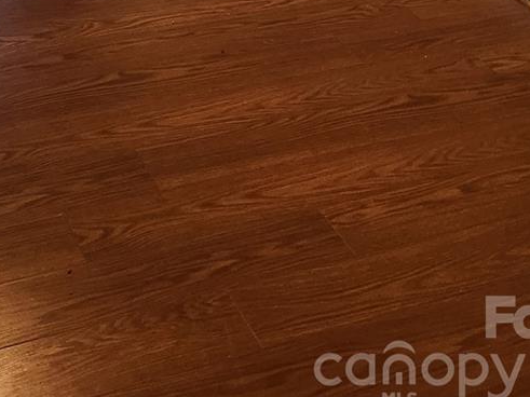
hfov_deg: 26.2
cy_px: -413
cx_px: 57
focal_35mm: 72
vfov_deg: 15.8
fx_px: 1102
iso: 320
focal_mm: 5.4
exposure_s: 1/120
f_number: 1.8
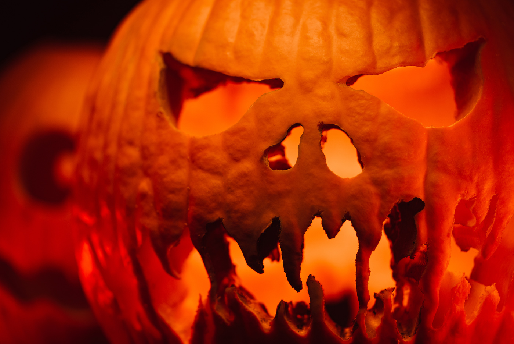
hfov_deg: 22.6
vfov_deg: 15.2
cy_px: 172
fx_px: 1286
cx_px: 257
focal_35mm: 90
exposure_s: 1/125
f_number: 2.8
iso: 500
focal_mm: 90
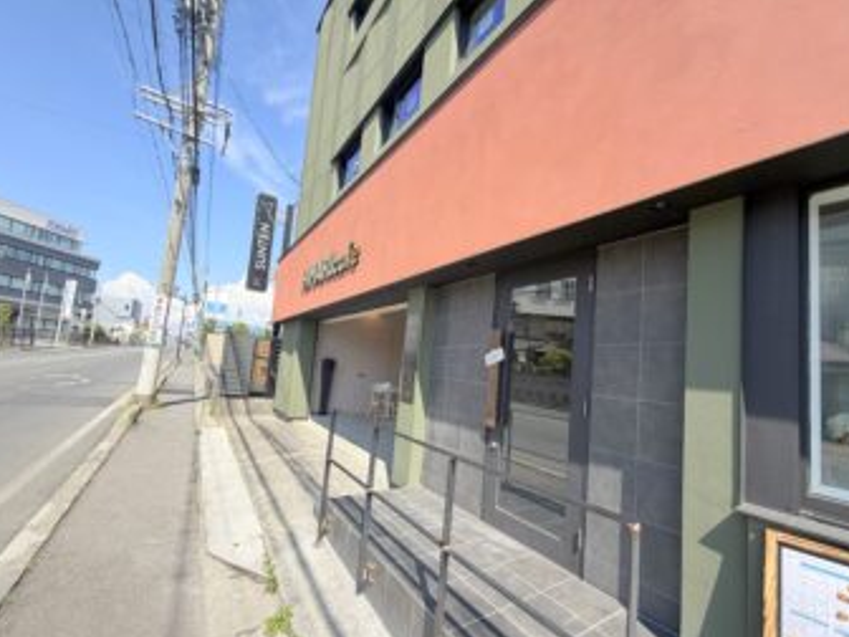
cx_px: 445
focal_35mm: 15
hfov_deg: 98.1
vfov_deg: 81.6
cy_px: 339
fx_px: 368
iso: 32
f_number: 2.2
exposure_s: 1/770
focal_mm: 2.22
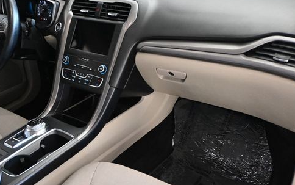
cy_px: 92
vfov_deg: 32.5
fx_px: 316
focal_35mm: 39
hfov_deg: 49.9
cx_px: 137
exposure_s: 1/60
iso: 4500
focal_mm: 19.5
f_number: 3.8
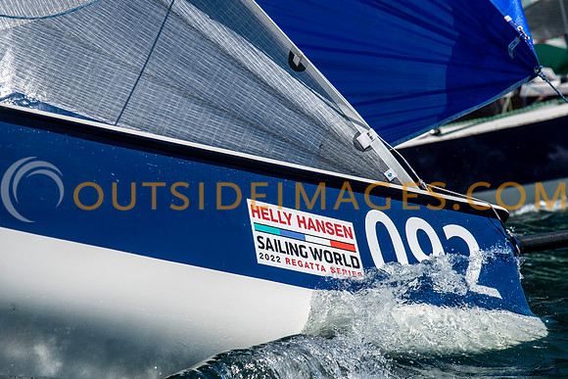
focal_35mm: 450
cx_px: 284
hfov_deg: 4.6
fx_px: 7101
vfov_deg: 3.1
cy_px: 190
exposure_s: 1/4000
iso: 320
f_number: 5.6
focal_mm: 300
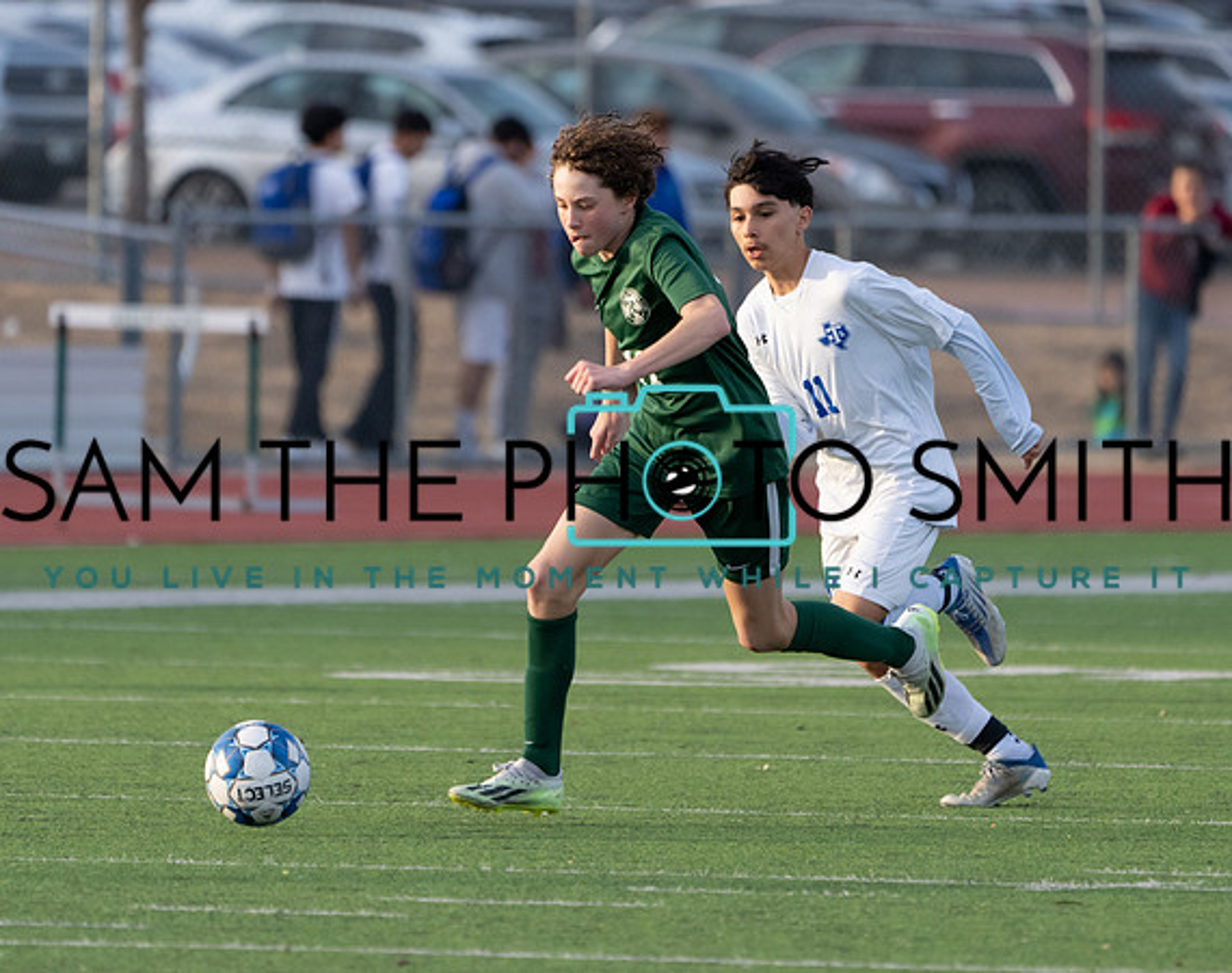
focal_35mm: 632
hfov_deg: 3.1
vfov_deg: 2.4
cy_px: 406
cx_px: 628
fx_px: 22935
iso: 1000
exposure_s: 1/1250
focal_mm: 400
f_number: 5.6
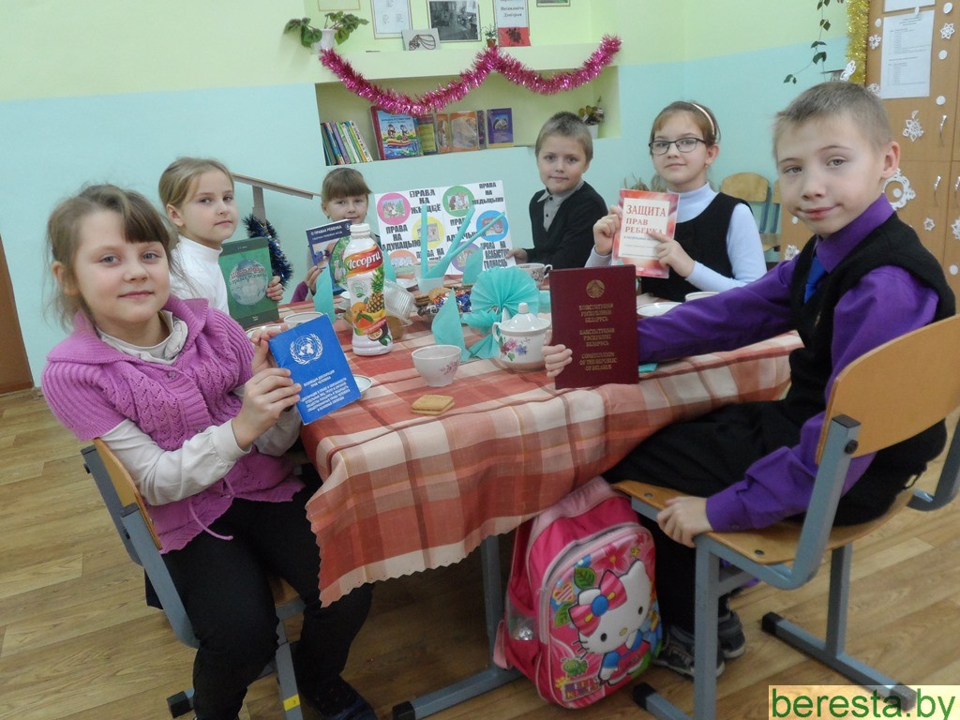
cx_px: 480
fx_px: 777
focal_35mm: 28
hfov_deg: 63.4
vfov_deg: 49.7
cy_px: 360
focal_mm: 4.9
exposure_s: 1/30
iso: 240
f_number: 3.1
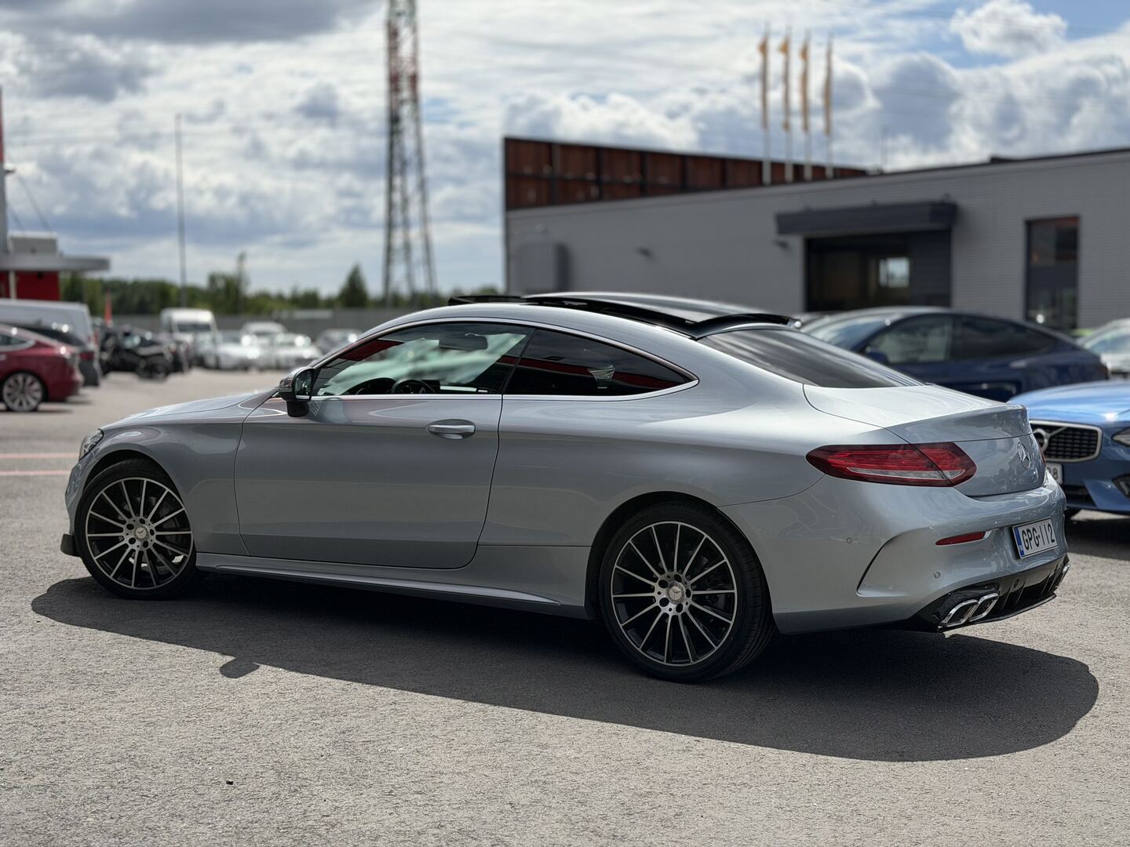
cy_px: 424
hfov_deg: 39.7
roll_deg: +0.6
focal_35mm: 48
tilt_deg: -4.1
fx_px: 1567
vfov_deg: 30.3
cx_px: 565
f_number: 1.78
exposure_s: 1/8772
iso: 80
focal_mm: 6.76
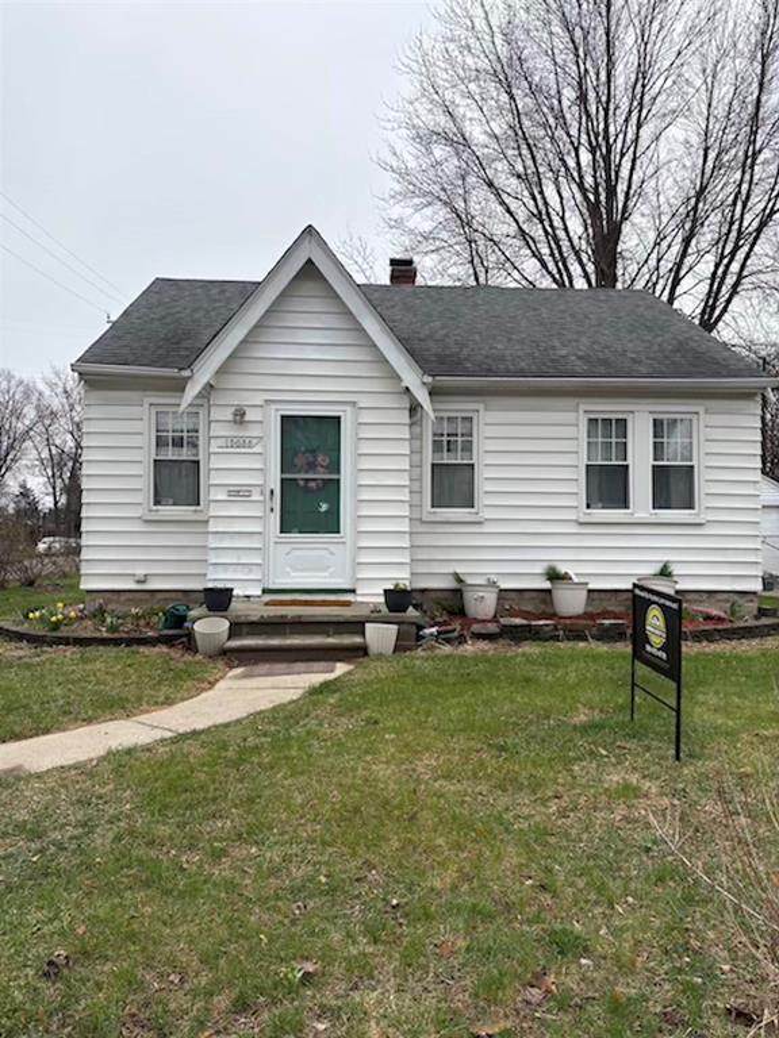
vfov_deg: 67.3
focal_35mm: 26
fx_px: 780
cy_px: 519
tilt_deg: +3.8
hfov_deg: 53.1
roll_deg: -0.2
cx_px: 390
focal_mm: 5.96
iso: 50
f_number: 1.6
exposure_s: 1/2538
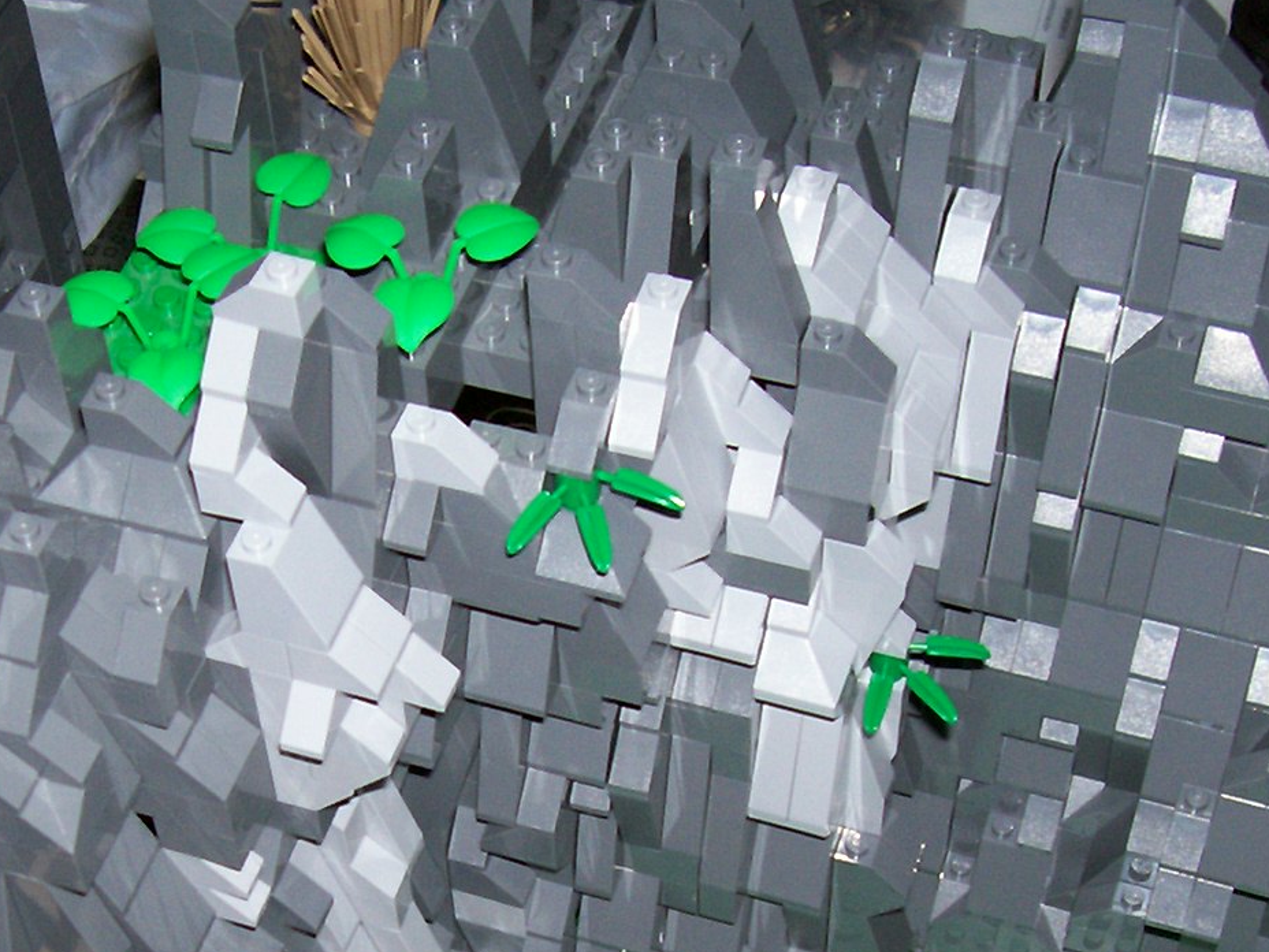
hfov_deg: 25.9
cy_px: 862
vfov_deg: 19.3
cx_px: 444
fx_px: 2749
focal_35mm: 75
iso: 80
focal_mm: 5.6
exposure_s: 1/64
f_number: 2.7
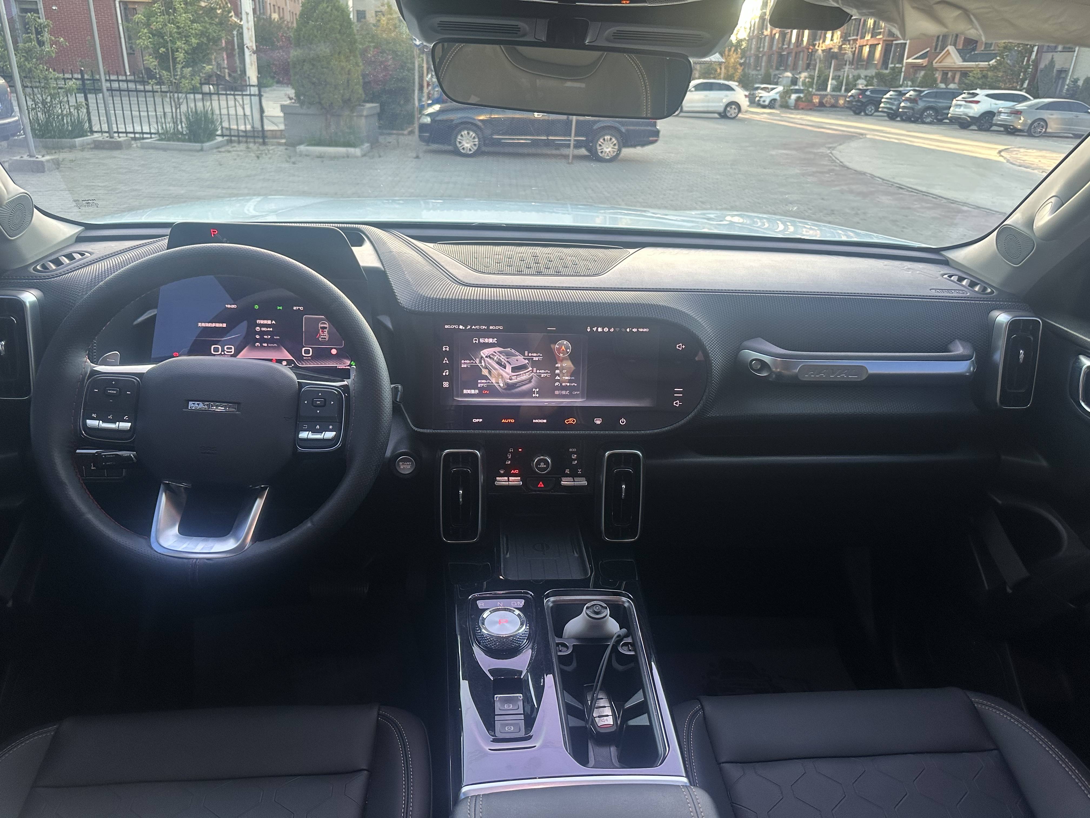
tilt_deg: -22.7
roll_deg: -2.8
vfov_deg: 56.8
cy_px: 409
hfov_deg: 71.6
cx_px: 545
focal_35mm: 24
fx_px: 756
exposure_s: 1/121
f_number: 1.78
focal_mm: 6.86
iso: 200
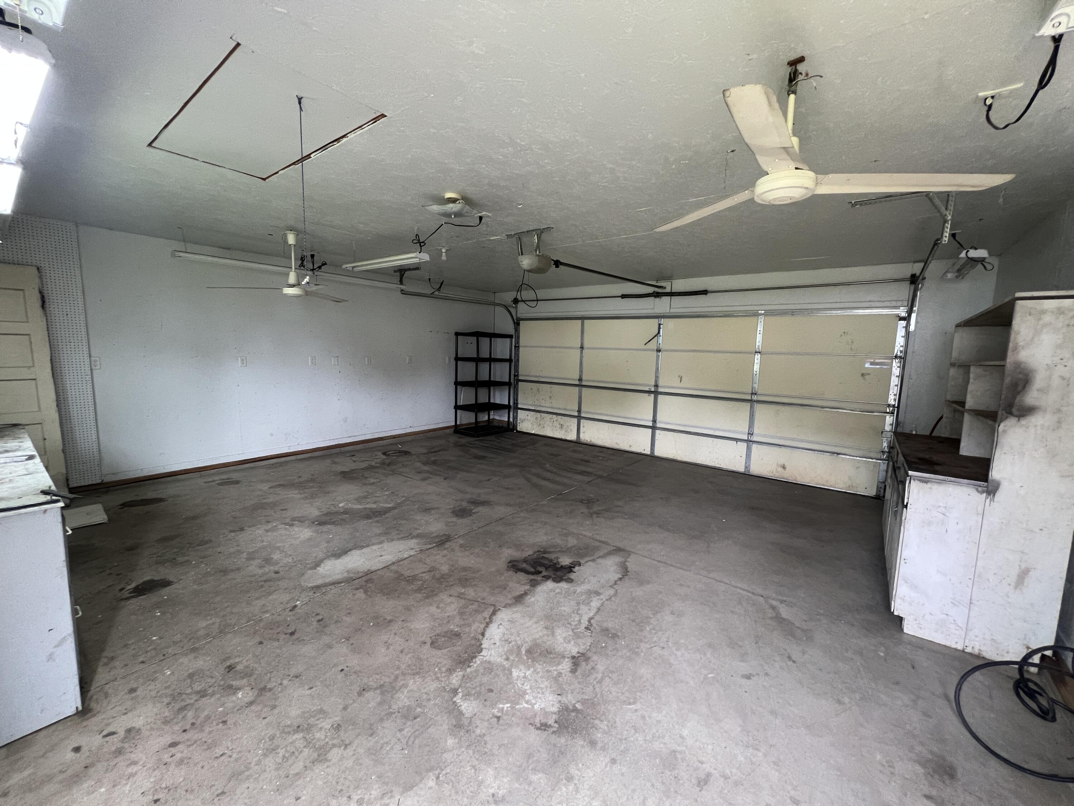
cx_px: 537
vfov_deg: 89.9
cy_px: 403
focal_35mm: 13
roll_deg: -1.4
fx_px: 403
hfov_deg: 106.2
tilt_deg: -7.8
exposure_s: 1/66
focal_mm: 1.57
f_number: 1.8
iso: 250
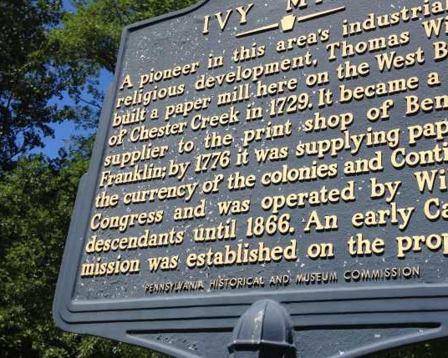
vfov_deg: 29.6
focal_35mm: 51
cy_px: 133
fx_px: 676
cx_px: 311
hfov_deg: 36.1
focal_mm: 4.28
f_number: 2.4
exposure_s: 1/1727
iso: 50
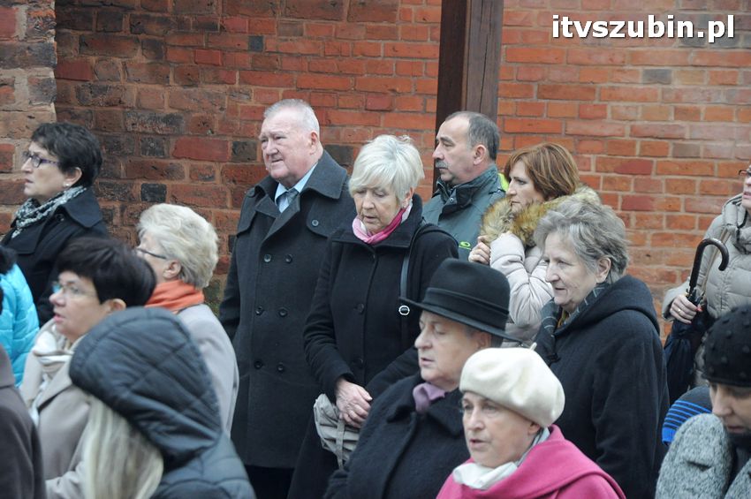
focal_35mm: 158
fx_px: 3282
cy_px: 250
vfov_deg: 8.7
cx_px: 376
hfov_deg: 13.1
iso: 1600
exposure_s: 1/160
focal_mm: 105
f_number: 5.6
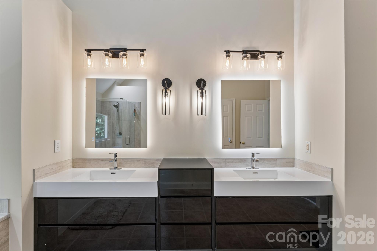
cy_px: 126
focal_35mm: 16
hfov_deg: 96.4
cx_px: 188
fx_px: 169
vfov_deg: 73.4
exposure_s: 1/10
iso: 400
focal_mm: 16.1
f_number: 13
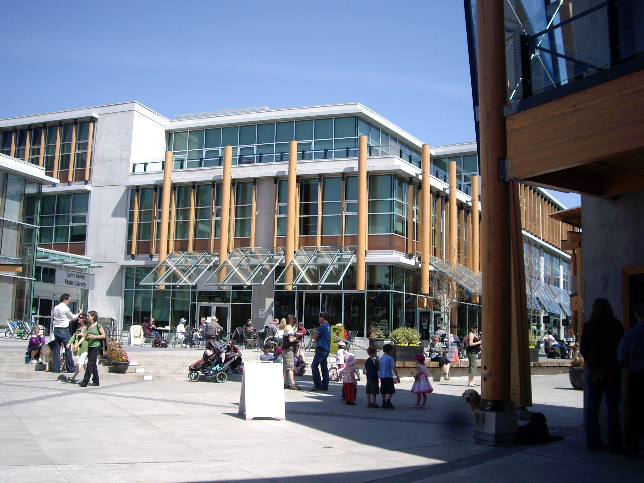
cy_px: 242
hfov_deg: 49.0
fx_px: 707
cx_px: 322
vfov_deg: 37.7
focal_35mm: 38
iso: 64
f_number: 4.3
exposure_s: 1/400
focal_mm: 6.2
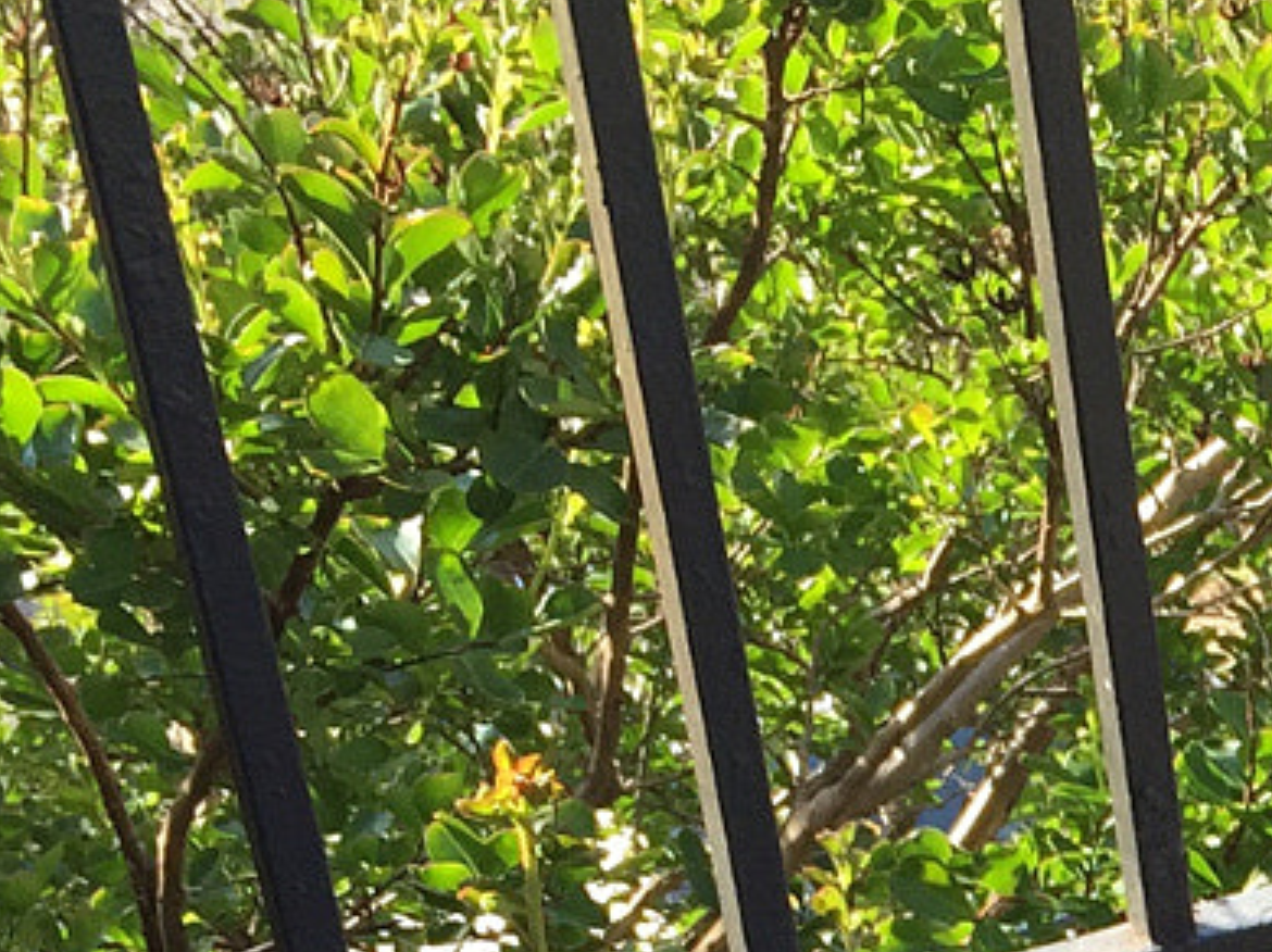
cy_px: 1633
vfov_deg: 11.6
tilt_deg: -35.0
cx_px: 2003
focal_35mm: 119
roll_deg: -1.3
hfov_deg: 15.1
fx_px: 4370
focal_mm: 4.15
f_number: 2.2
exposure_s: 1/289
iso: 32
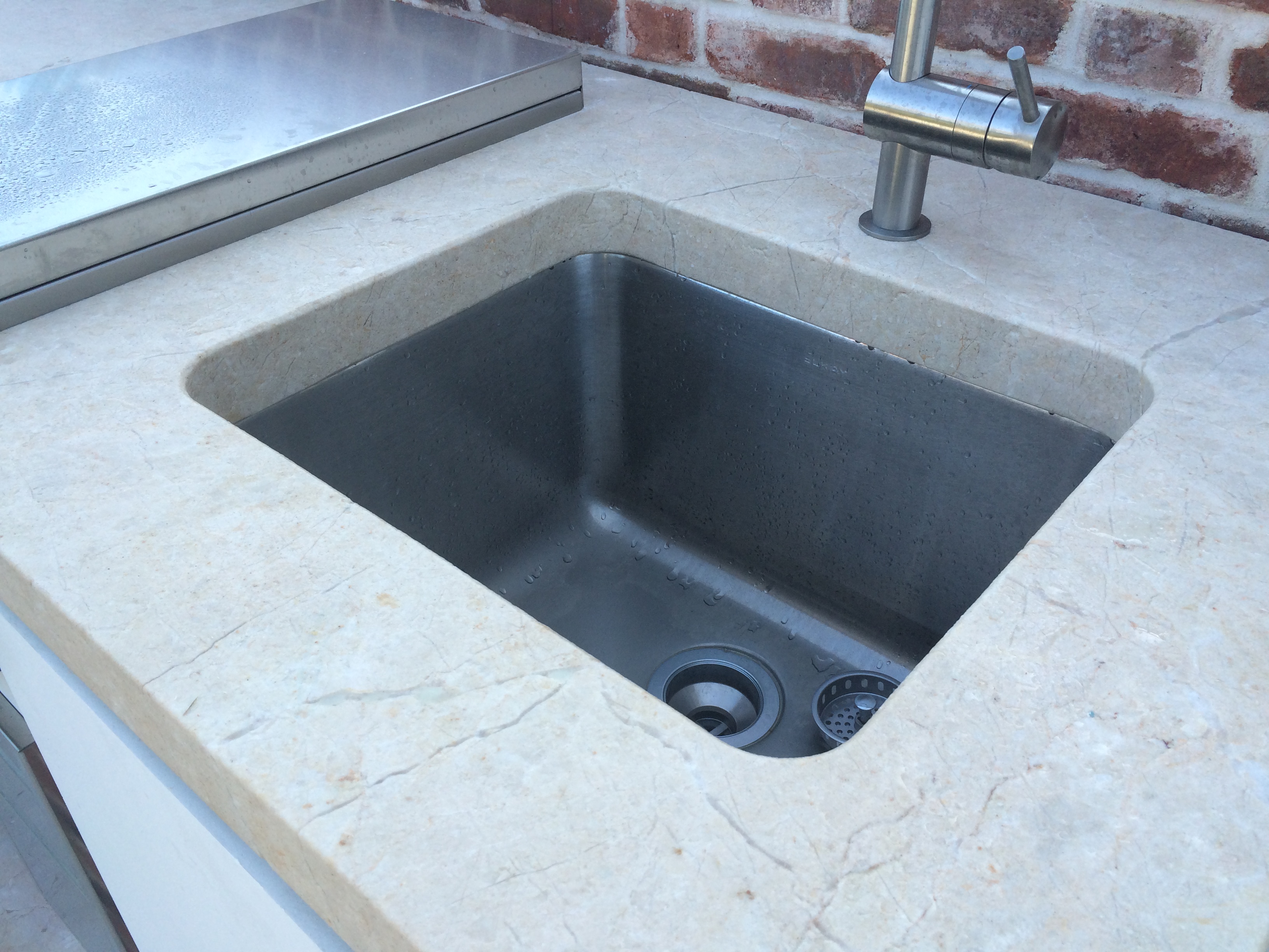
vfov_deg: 48.2
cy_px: 476
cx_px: 634
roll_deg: +1.5
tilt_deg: -36.6
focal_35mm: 29
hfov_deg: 61.7
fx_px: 1063
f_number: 2.2
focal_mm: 4.15
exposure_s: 1/373
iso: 32
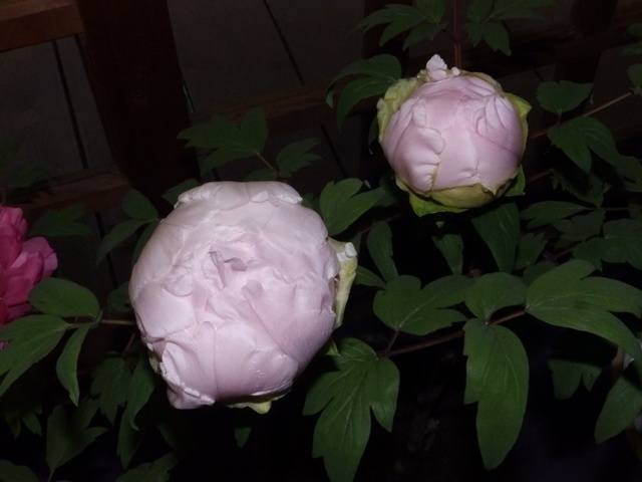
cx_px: 321
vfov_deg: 31.5
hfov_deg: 41.2
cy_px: 241
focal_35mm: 46
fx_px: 853
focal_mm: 8.2
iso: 800
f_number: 8
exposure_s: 1/50
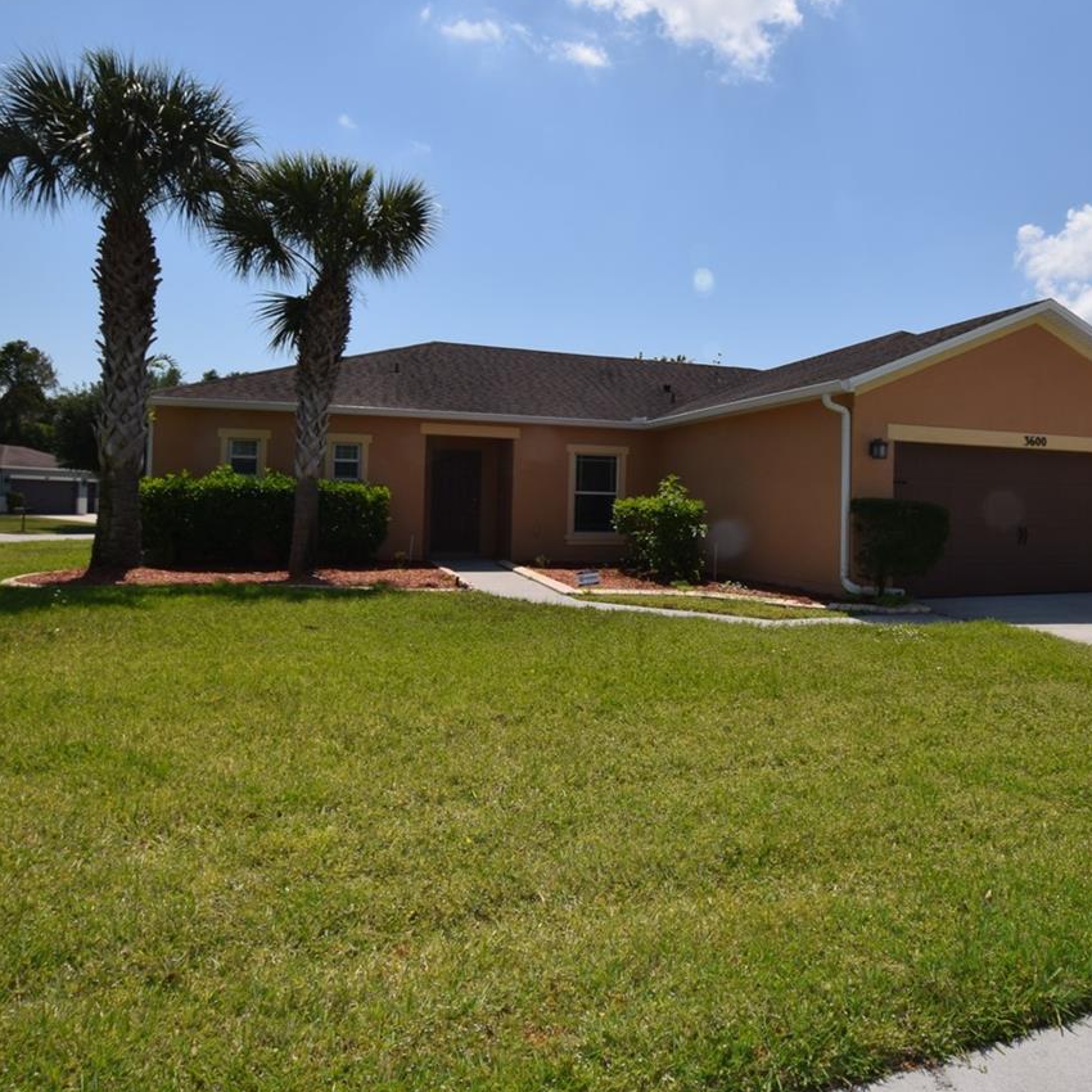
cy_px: 484
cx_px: 739
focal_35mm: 24
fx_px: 857
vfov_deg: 64.8
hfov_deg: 63.2
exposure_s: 1/200
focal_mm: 10
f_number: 13
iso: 100
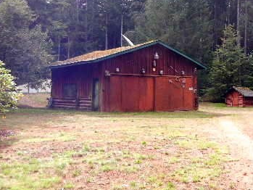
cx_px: 215
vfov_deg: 26.5
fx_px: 402
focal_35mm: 55
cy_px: 72
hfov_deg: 33.5
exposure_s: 1/217
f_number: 3.5
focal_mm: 5.4
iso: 160
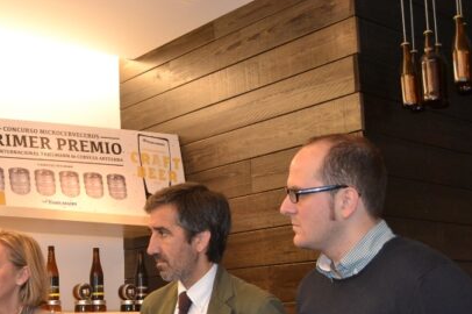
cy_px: 278
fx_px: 707
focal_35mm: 54
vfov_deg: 24.4
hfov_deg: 34.9
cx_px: 51
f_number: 3.5
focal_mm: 19
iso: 640
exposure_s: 1/60
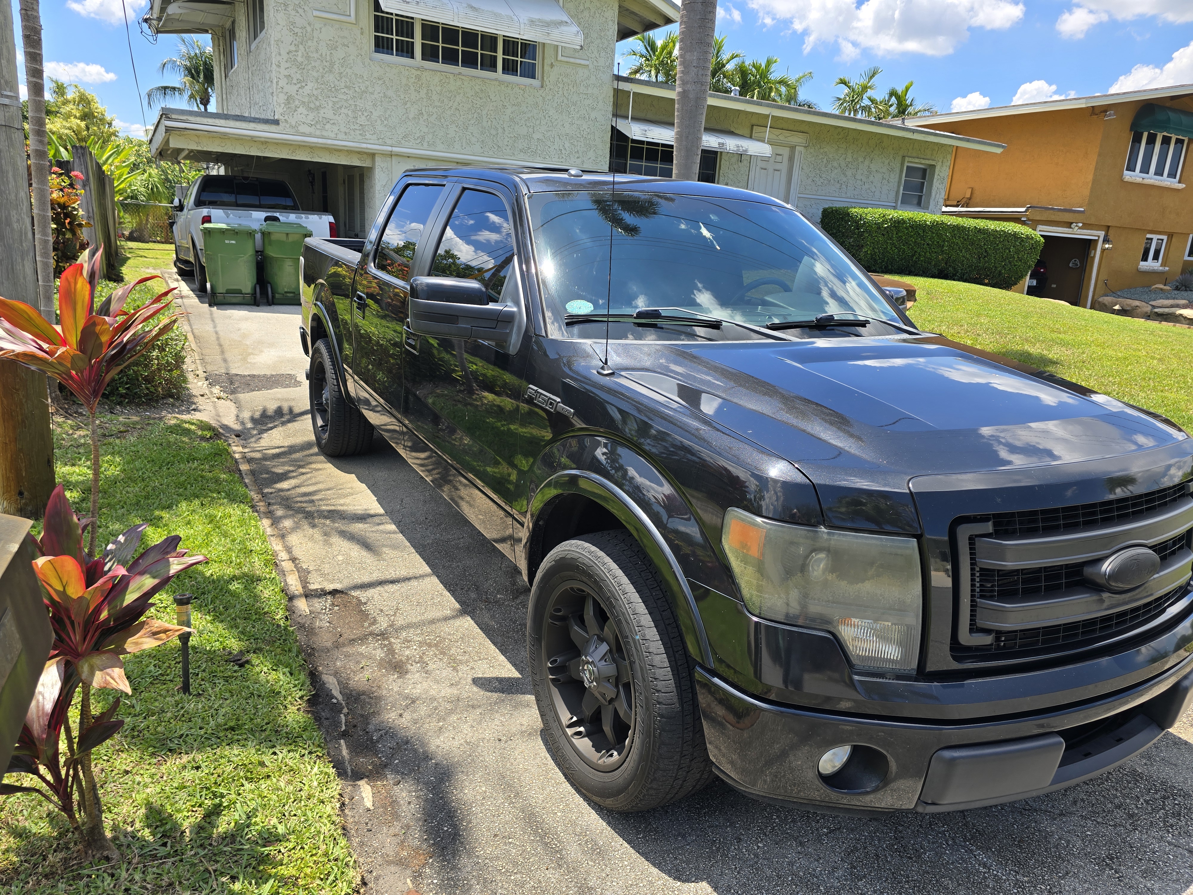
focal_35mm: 23
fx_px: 793
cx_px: 596
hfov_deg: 73.9
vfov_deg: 58.9
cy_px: 448
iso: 12
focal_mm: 6.3
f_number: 1.7
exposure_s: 1/428
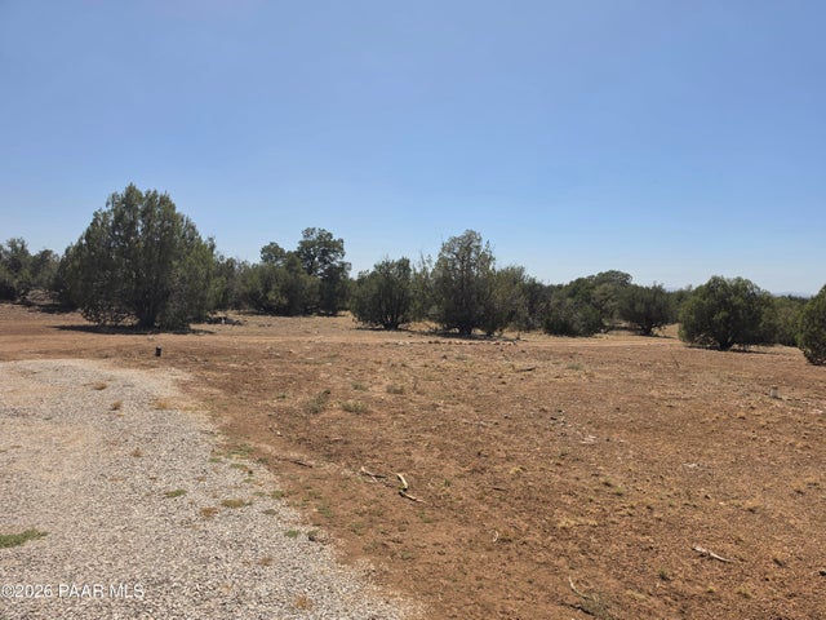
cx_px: 413
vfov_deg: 58.9
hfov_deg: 73.9
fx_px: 549
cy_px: 310
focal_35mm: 23
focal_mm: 6.5
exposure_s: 1/7939
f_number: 1.4
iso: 50
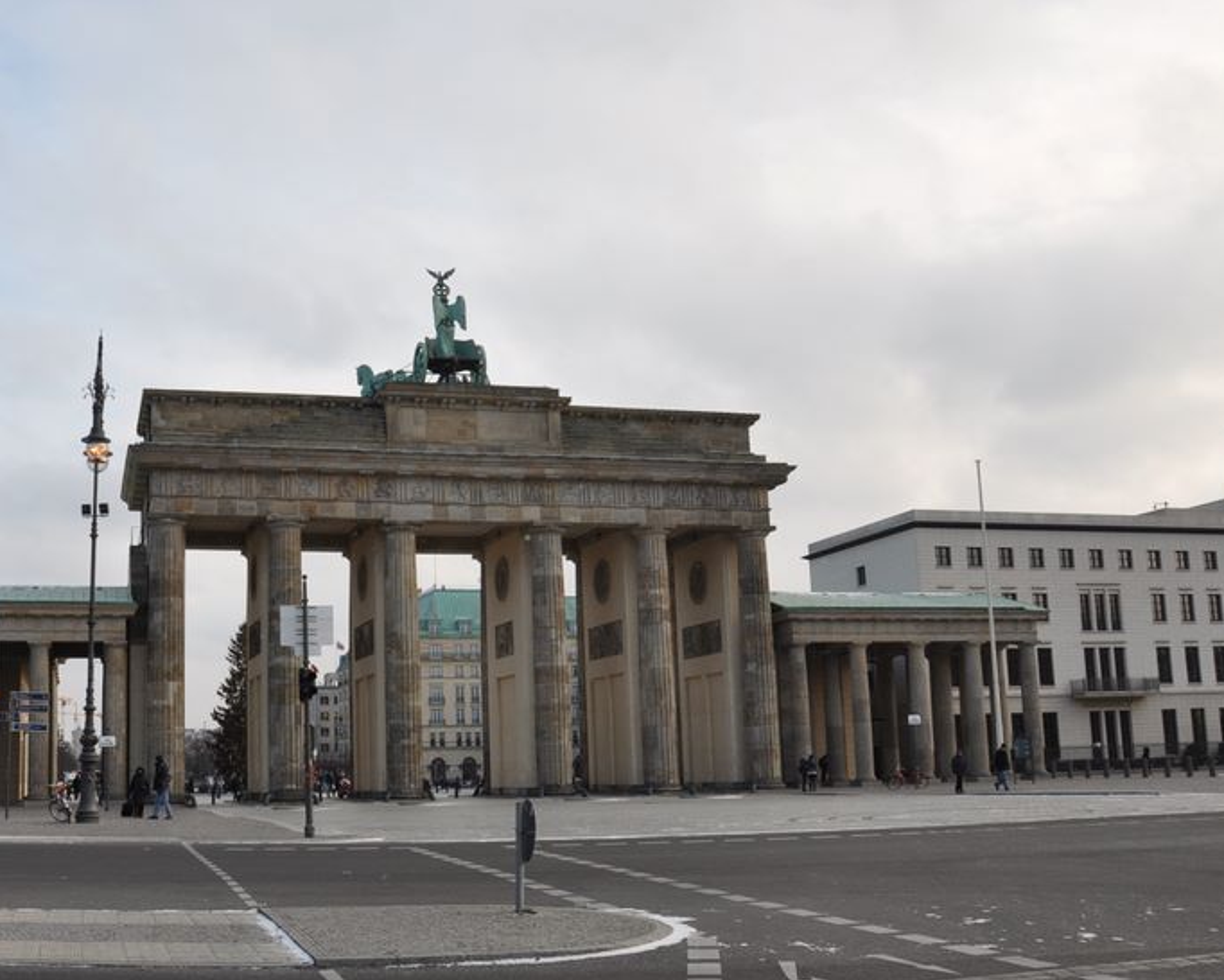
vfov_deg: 39.2
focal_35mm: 38
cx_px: 386
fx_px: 1377
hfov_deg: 47.0
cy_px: 519
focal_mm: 18
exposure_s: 1/200
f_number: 7.1
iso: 200
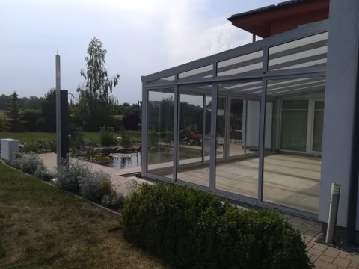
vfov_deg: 53.1
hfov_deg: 67.3
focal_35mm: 26
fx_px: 270
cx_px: 180
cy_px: 134
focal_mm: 3.83
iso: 50
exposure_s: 1/1218
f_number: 2.2
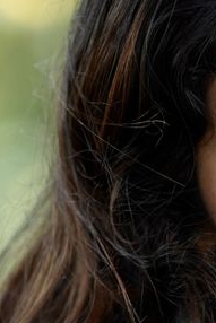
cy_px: 481
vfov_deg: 4.3
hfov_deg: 2.8
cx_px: 425
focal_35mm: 481
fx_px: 4323
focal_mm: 85
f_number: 1.4
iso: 400
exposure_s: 1/2000
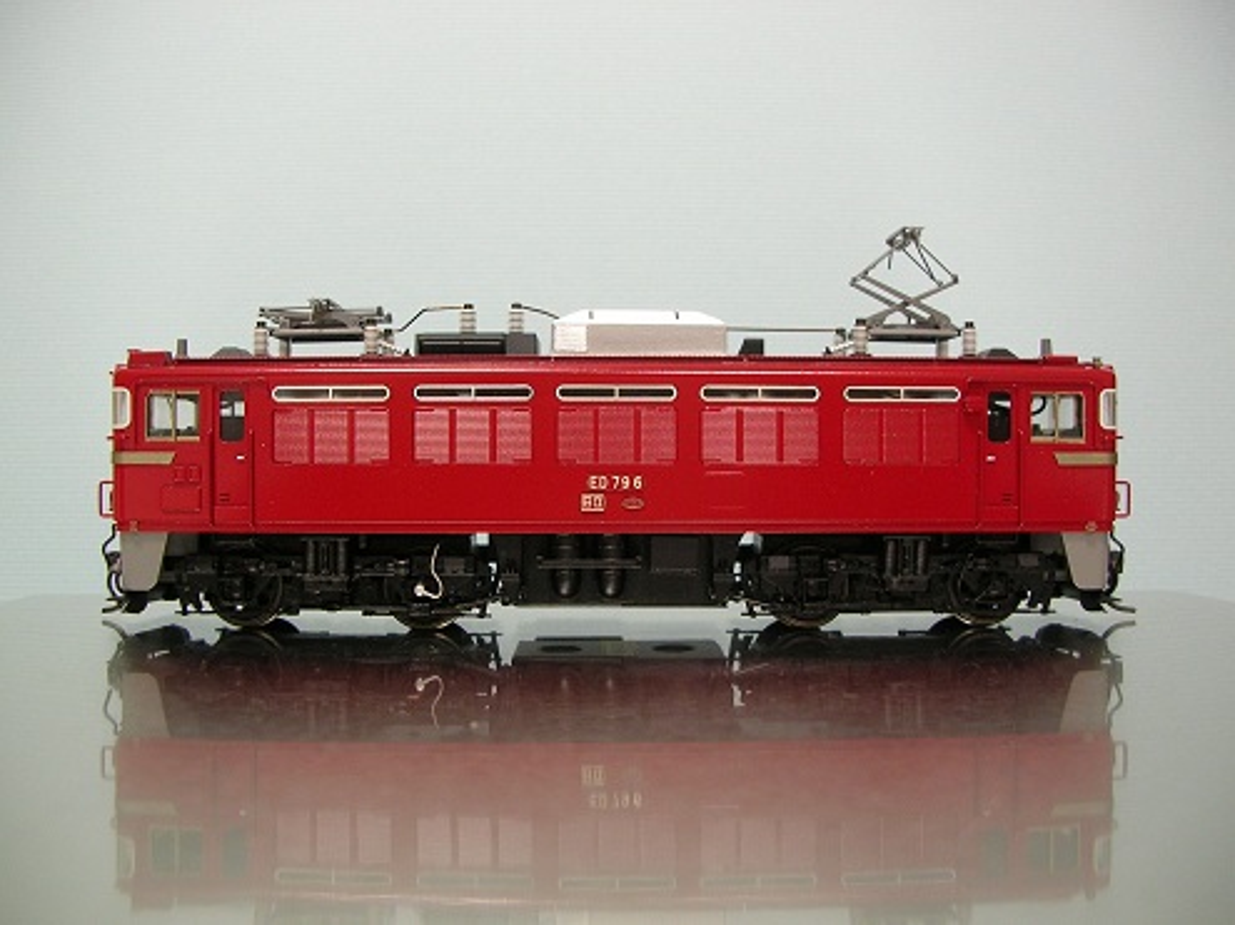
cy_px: 462
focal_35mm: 35
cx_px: 618
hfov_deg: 52.6
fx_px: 1248
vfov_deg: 40.7
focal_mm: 5.8
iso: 64
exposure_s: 1/6
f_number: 2.8
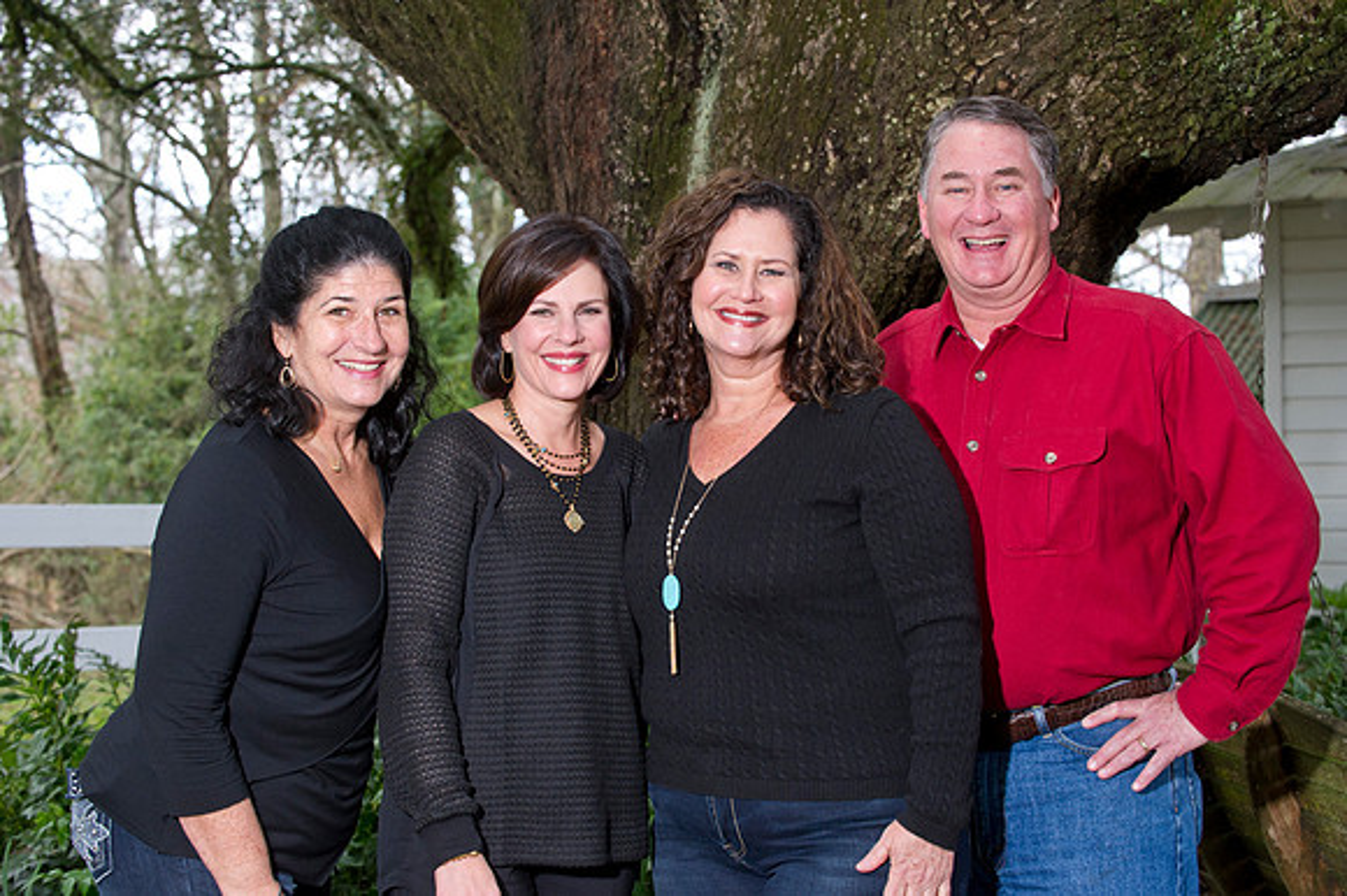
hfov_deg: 25.4
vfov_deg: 17.0
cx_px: 674
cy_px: 448
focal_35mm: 80
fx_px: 2992
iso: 1250
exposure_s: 1/100
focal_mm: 80
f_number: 6.3
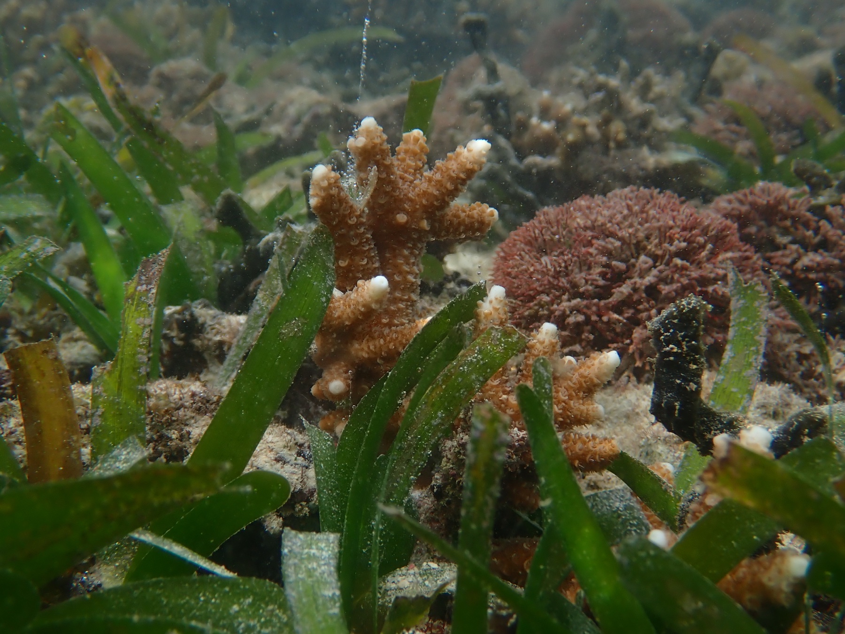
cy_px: 317
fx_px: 1001
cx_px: 422
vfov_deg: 35.1
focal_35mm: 41
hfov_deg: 45.8
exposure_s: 1/400
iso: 100
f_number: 4
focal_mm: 7.31
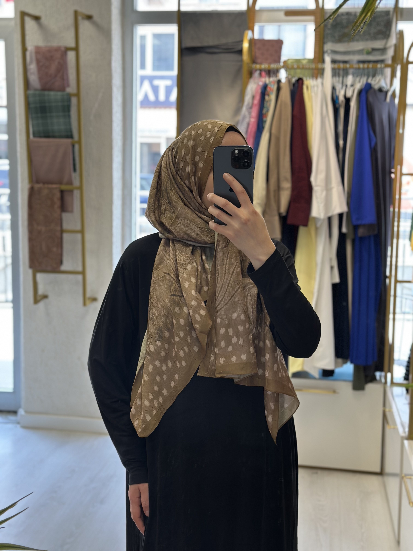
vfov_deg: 39.7
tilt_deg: -7.8
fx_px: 764
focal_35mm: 48
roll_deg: -1.8
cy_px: 276
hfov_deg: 30.3
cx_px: 206
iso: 80
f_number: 1.78
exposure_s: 1/141
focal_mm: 6.86
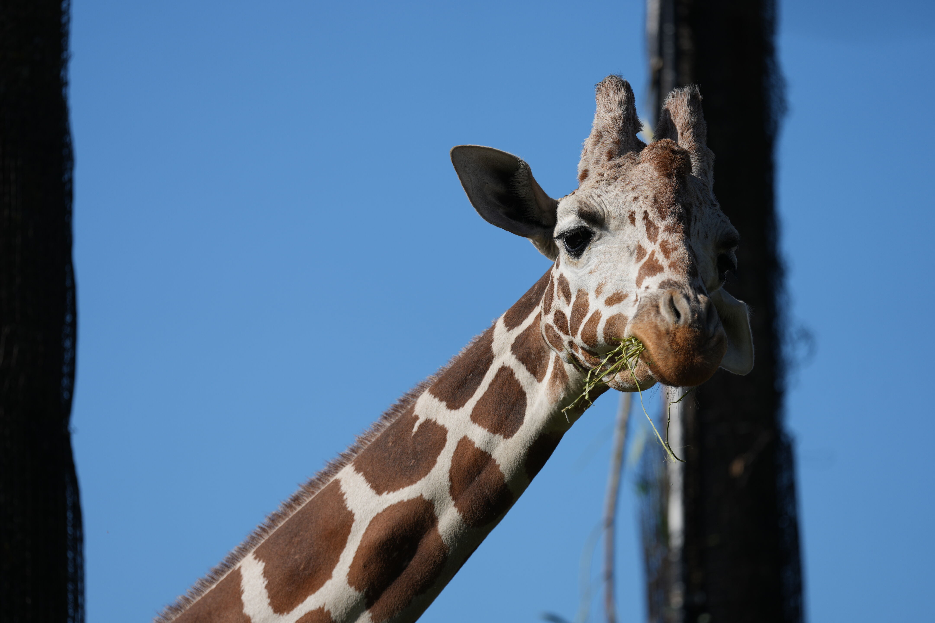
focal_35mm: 400
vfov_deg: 3.4
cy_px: 312
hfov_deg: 5.2
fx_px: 10388
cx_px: 468
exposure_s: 1/1000
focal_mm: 400
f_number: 4.5
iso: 100
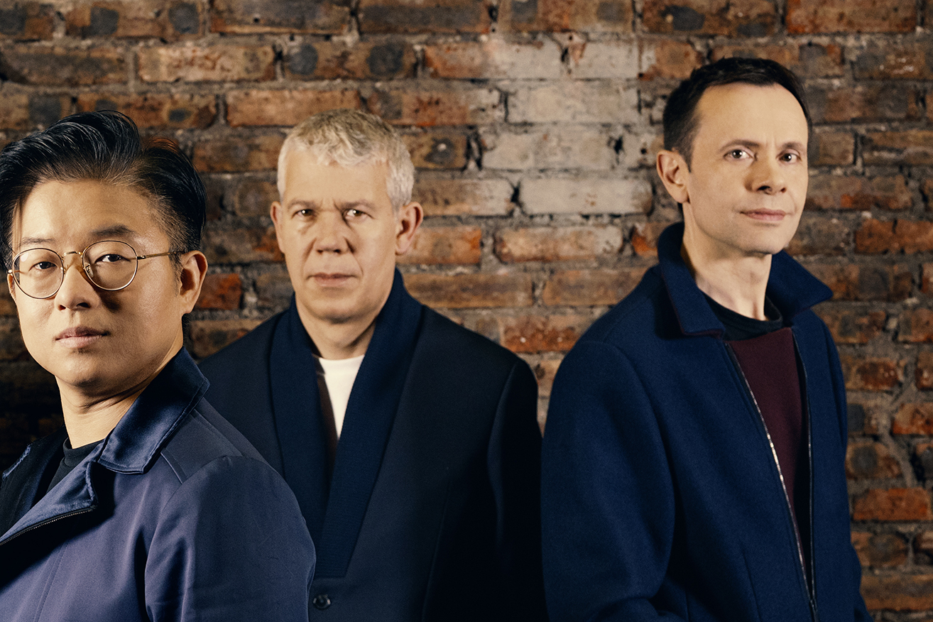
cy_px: 482
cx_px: 240
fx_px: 2384
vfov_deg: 14.8
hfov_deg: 22.0
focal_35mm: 92
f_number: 4.5
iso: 2500
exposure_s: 1/100
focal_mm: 50
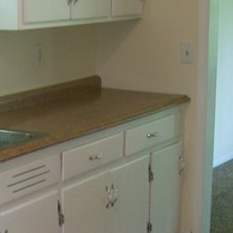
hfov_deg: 16.2
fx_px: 800
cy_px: 199
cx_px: -10
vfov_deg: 16.4
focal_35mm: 105
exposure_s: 1/40
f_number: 2.7
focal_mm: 6
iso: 80
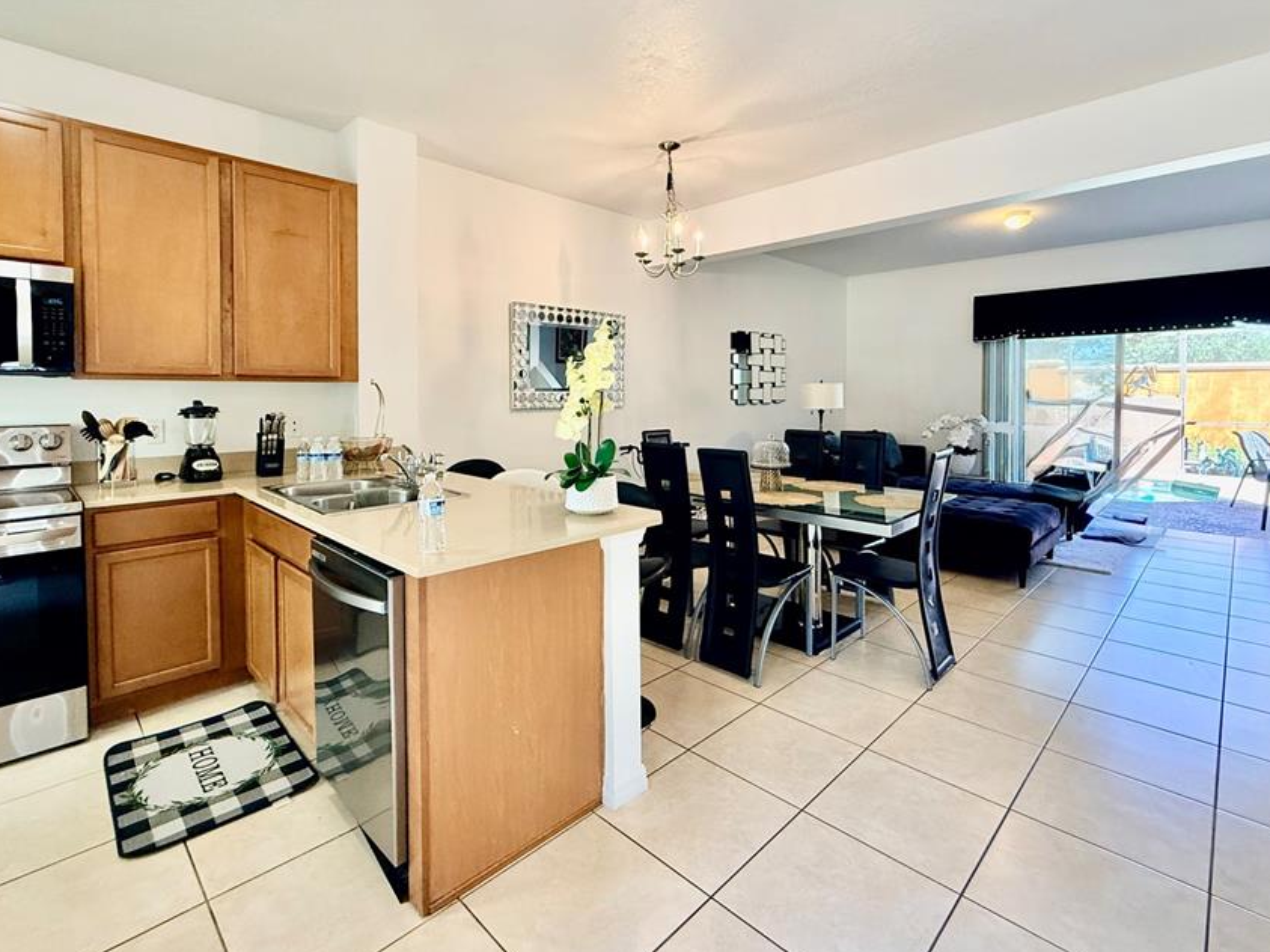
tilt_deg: -1.0
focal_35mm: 17
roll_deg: -0.2
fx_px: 624
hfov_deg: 91.0
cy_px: 407
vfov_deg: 74.3
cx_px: 642
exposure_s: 1/120
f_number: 2.2
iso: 320
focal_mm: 2.22
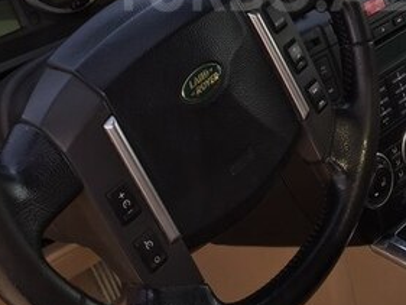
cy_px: -11
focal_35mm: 68
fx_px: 798
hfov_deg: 28.4
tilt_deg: -21.3
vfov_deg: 20.8
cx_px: 260
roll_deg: +2.0
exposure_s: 1/332
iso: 32
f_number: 2.2
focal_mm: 4.15
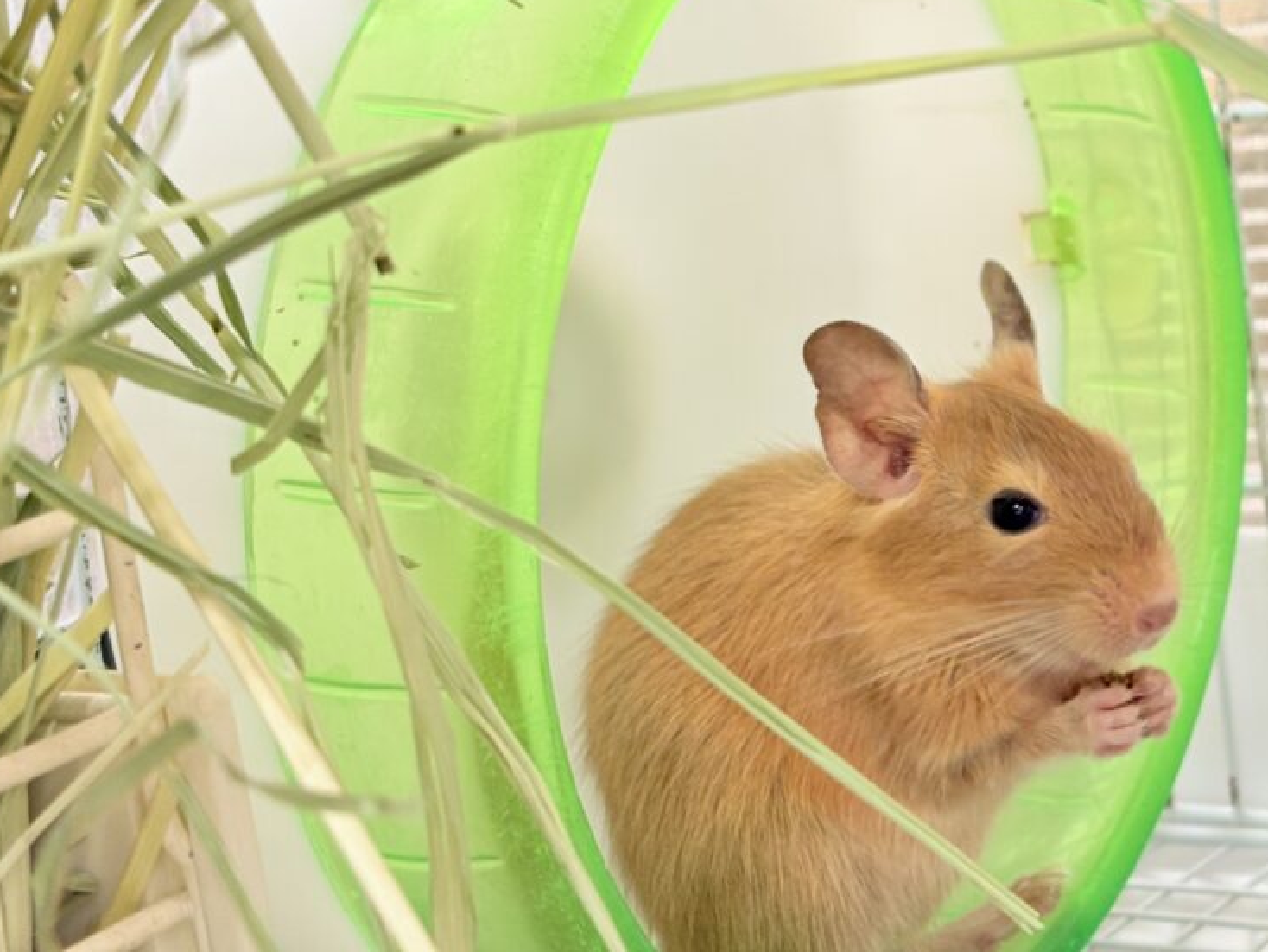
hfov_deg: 22.8
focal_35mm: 85
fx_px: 3115
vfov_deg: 17.3
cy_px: 264
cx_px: 962
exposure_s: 1/50
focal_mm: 5.96
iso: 125
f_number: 1.6
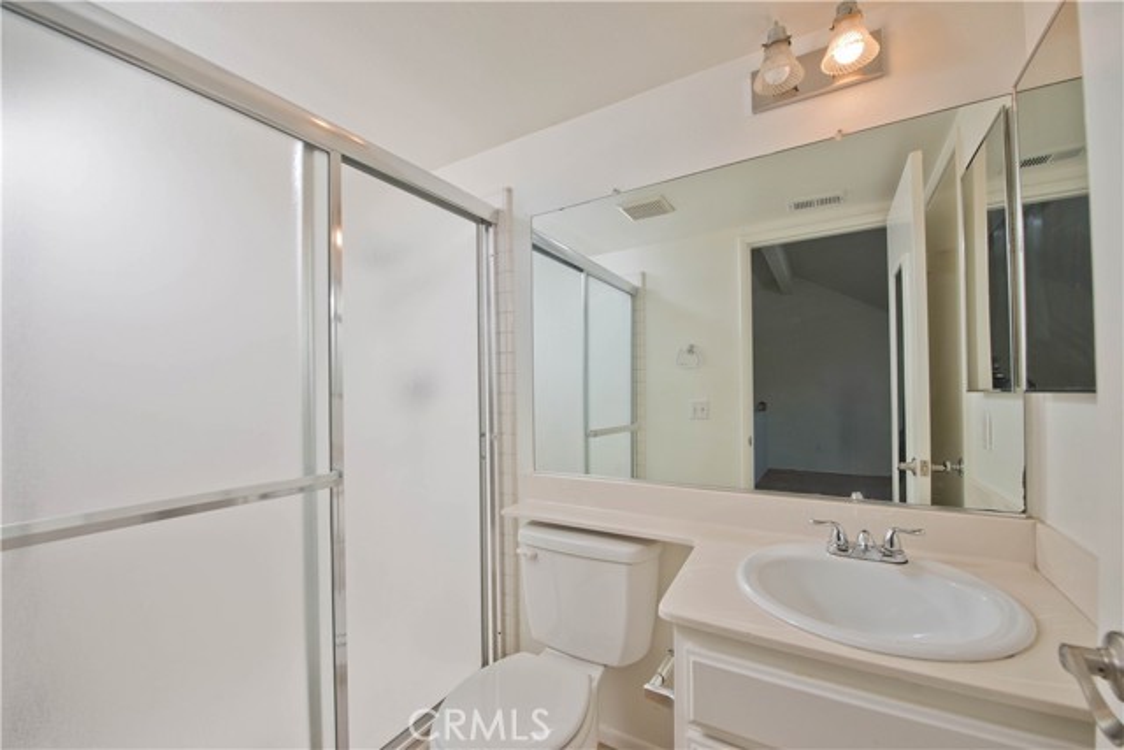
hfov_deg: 104.2
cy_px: 375
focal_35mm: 14
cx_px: 562
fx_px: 437
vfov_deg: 81.2
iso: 400
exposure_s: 1/400
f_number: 5.6
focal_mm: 14
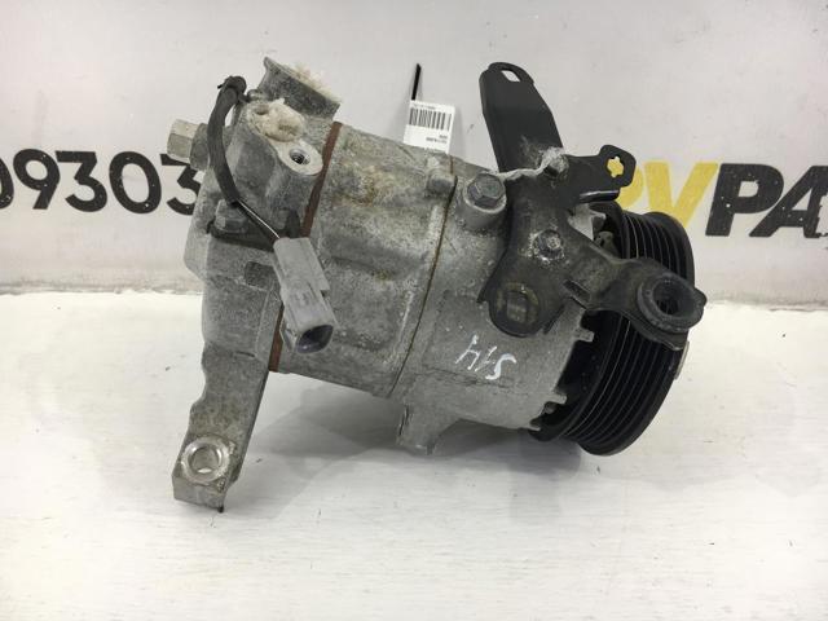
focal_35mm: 29
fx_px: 694
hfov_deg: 61.7
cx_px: 414
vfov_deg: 48.2
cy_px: 310
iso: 32
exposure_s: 1/50
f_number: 2.2
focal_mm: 4.15
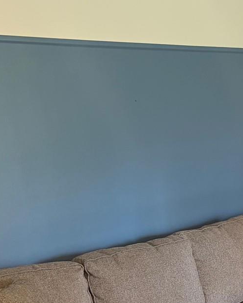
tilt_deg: -7.4
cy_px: 200
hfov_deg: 16.3
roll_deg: +2.2
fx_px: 755
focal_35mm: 84
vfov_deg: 22.7
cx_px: 388
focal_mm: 5.96
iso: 320
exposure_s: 1/60
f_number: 1.6
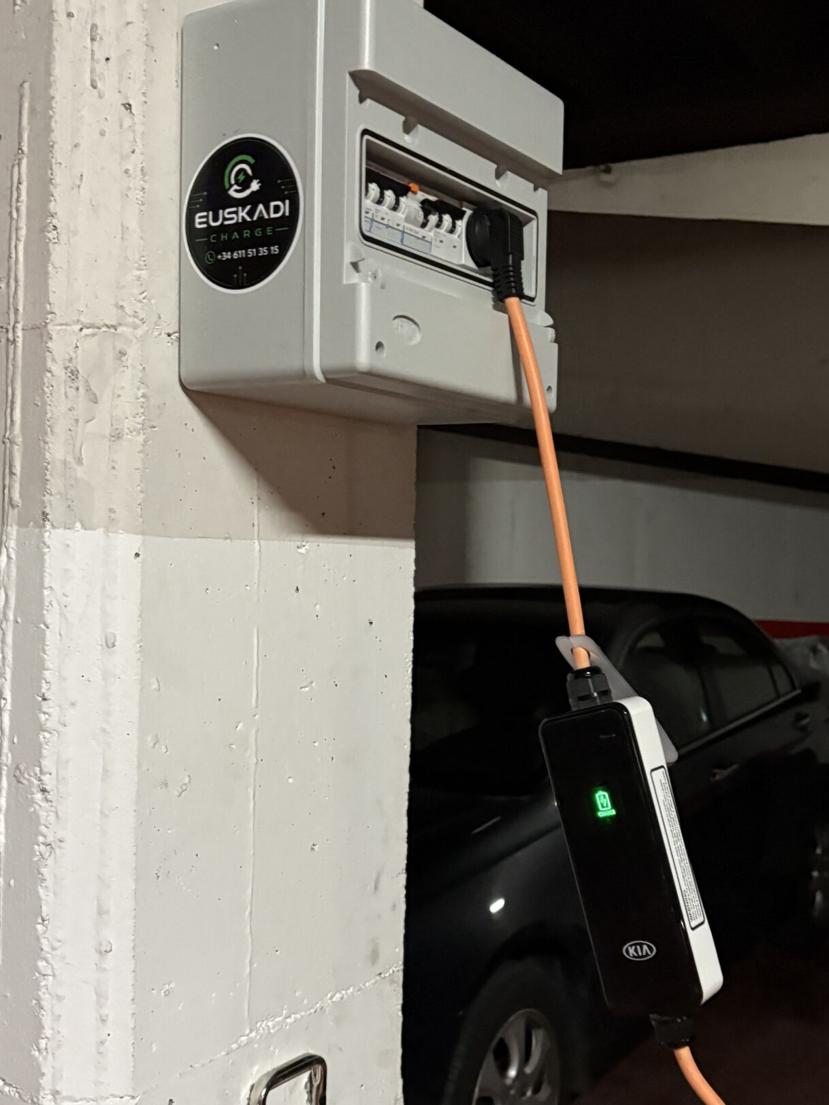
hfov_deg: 35.1
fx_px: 1309
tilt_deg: -1.4
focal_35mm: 41
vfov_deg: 45.7
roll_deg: -0.6
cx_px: 463
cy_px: 597
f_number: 1.6
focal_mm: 5.96
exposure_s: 1/25
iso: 640
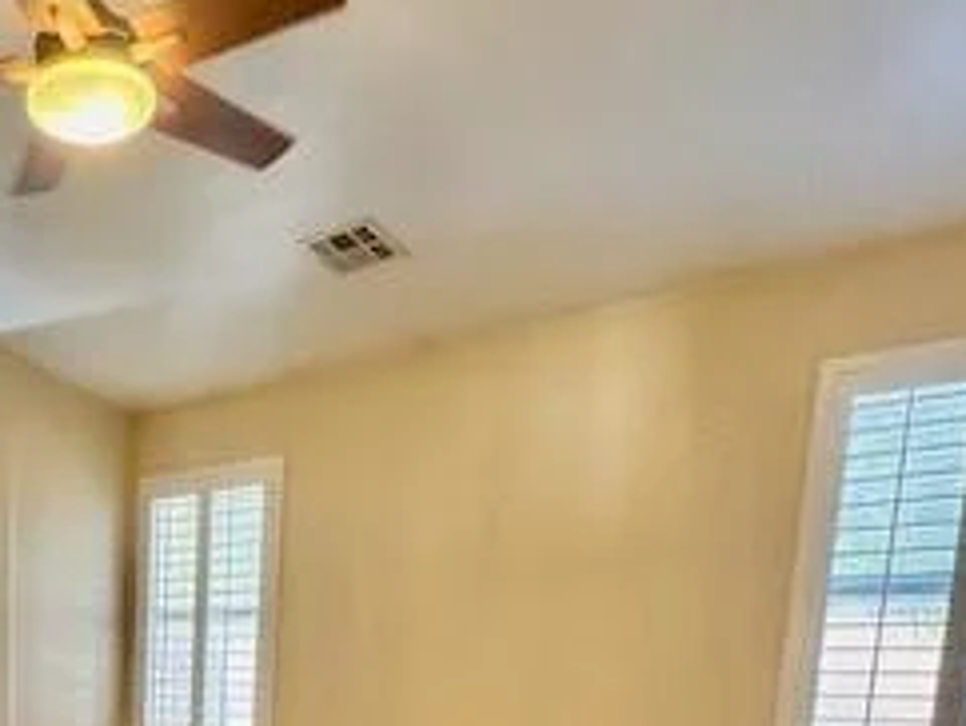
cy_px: 830
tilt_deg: -9.0
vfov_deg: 33.0
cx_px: 60
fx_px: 1034
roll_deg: -0.9
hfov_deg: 44.6
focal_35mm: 37
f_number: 2.2
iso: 400
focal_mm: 2.22
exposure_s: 1/60
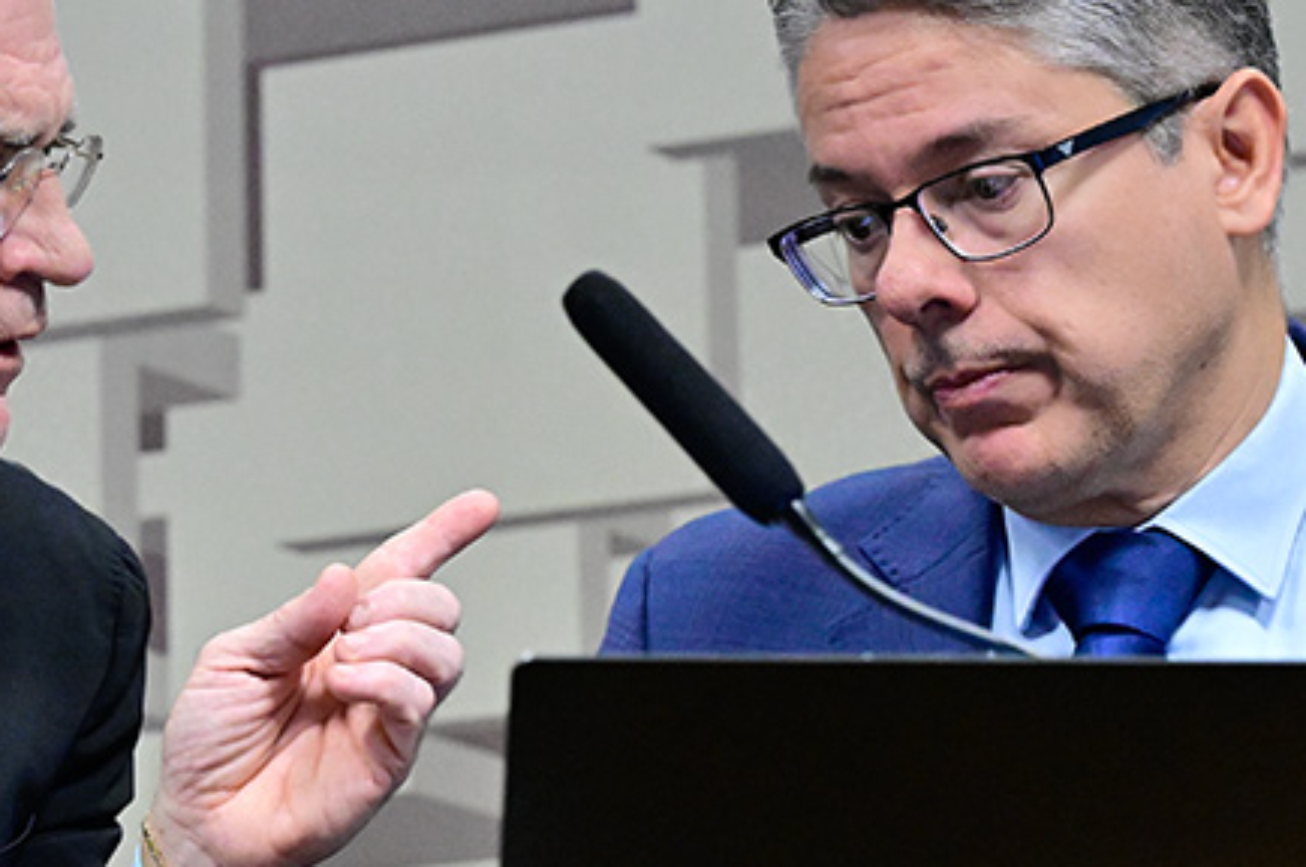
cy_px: 352
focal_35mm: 430
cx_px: 533
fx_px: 15576
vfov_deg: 3.2
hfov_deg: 4.8
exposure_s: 1/320
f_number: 4
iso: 5000
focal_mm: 145
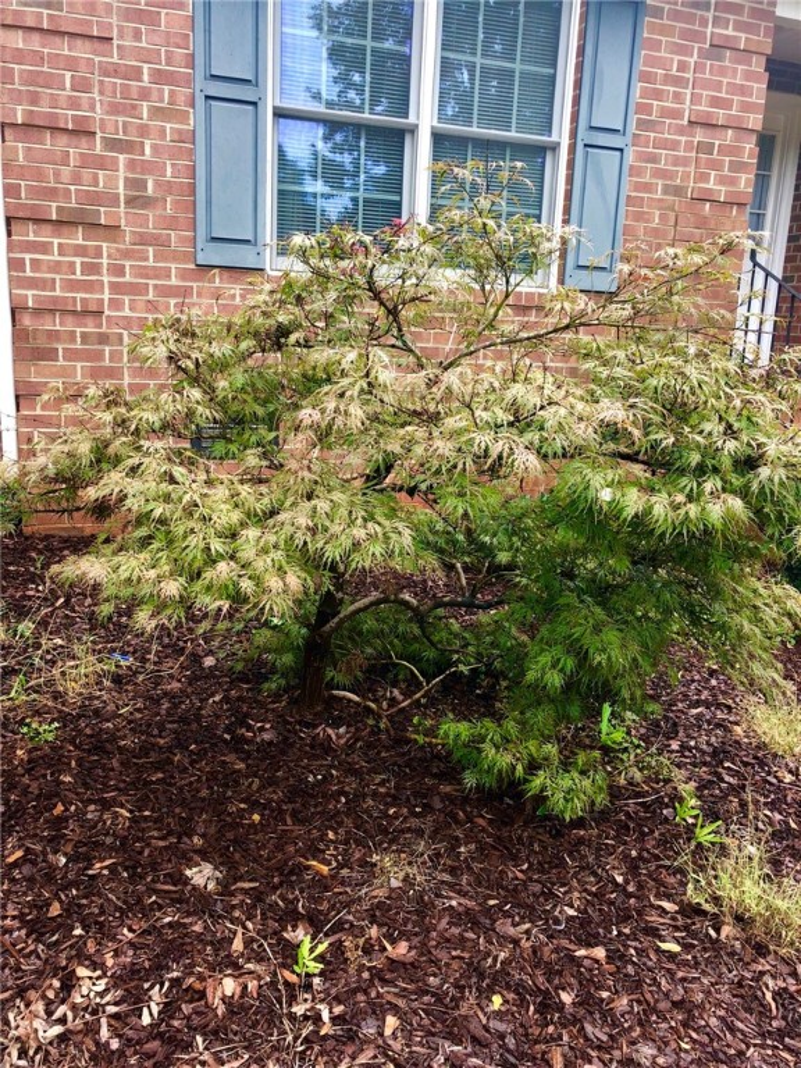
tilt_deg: -12.9
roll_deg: -2.5
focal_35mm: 28
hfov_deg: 49.7
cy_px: 534
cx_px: 400
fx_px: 864
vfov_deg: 63.4
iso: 32
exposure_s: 1/120
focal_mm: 4
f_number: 1.8
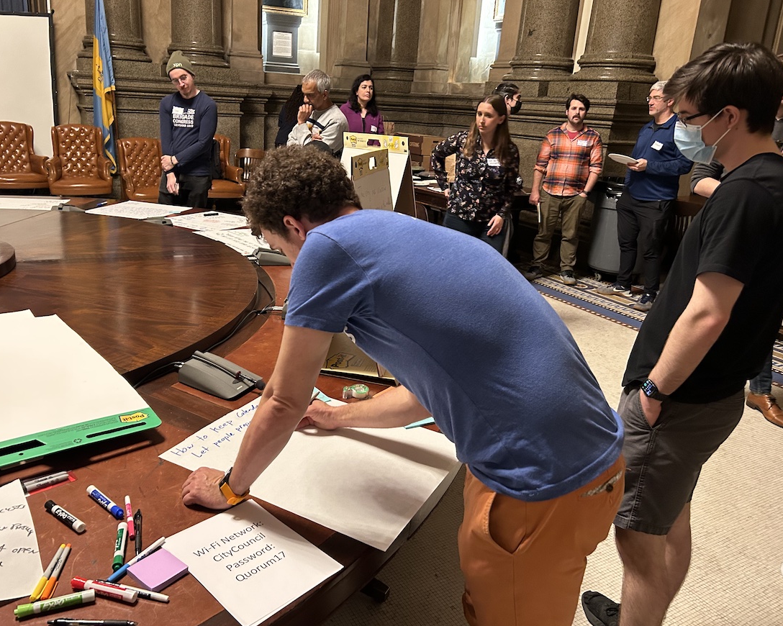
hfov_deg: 62.1
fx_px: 649
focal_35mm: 28
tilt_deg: -15.0
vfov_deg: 51.5
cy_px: 306
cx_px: 354
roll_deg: -2.3
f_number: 1.5
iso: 400
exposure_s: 1/40
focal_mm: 5.7
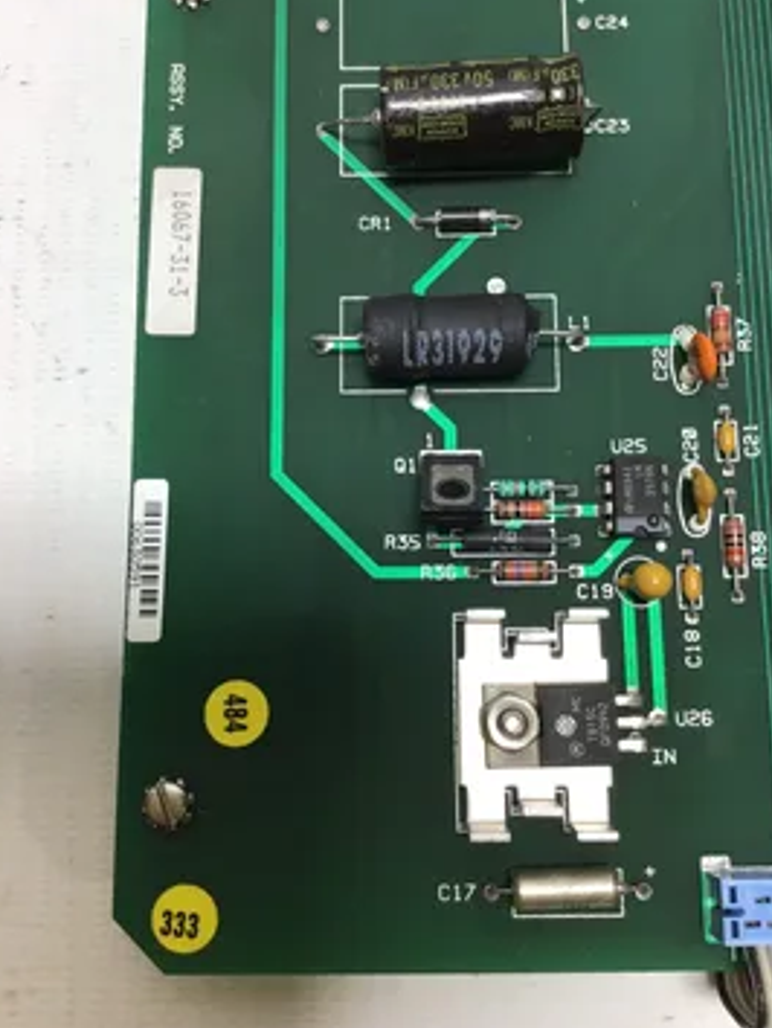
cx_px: 403
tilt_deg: -78.8
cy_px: 479
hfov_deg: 40.7
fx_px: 1040
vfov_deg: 52.6
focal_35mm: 35
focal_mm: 3.3
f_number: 2.4
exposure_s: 1/120
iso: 40
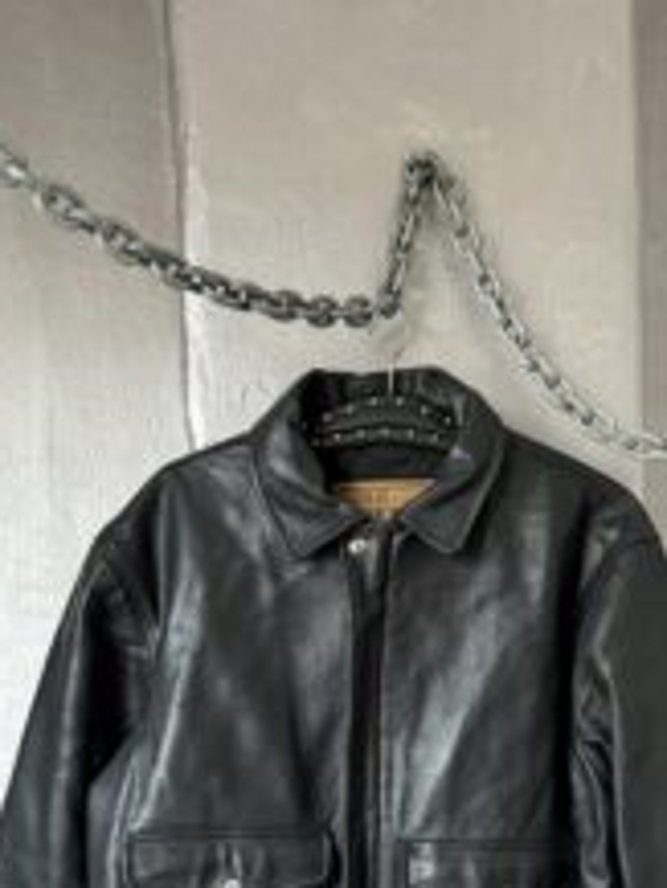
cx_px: 358
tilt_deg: -1.5
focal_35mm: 39
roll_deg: -1.3
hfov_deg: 36.8
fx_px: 1001
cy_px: 714
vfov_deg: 45.4
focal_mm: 6.76
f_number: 1.78
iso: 400
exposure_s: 1/60
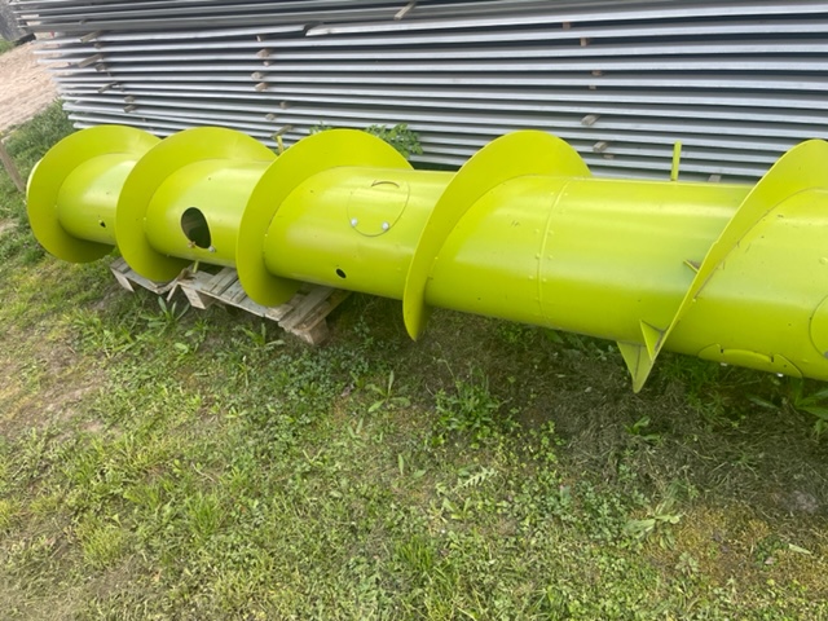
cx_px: 414
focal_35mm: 26
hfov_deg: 67.3
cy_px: 310
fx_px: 622
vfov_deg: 53.1
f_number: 1.6
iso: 32
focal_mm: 4.2
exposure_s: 1/312
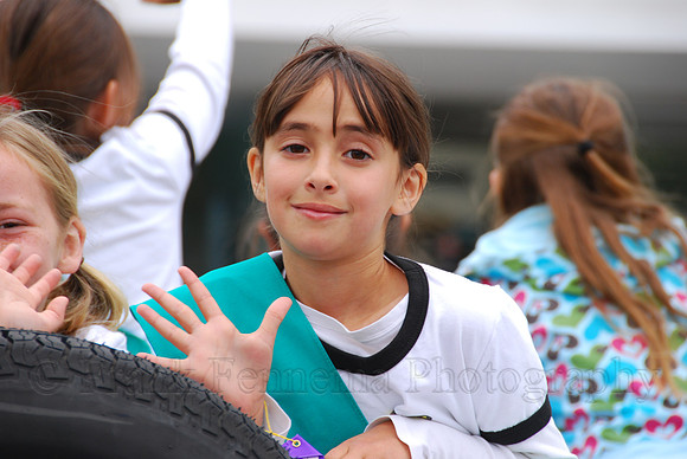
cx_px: 344
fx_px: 5731
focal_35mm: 300
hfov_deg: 6.9
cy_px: 230
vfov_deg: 4.6
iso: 200
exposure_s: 1/180
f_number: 6.7
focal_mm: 200
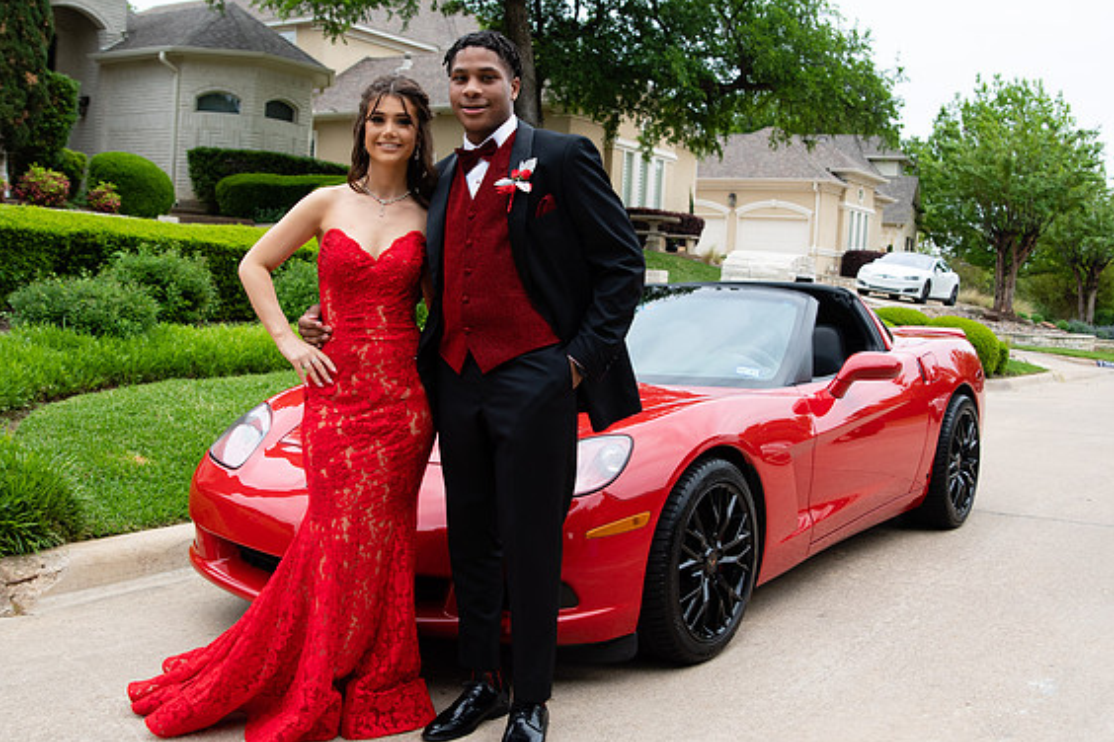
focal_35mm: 37
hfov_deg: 51.9
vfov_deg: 35.9
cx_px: 567
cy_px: 370
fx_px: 1145
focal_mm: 24
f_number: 2.8
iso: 500
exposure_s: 1/1000
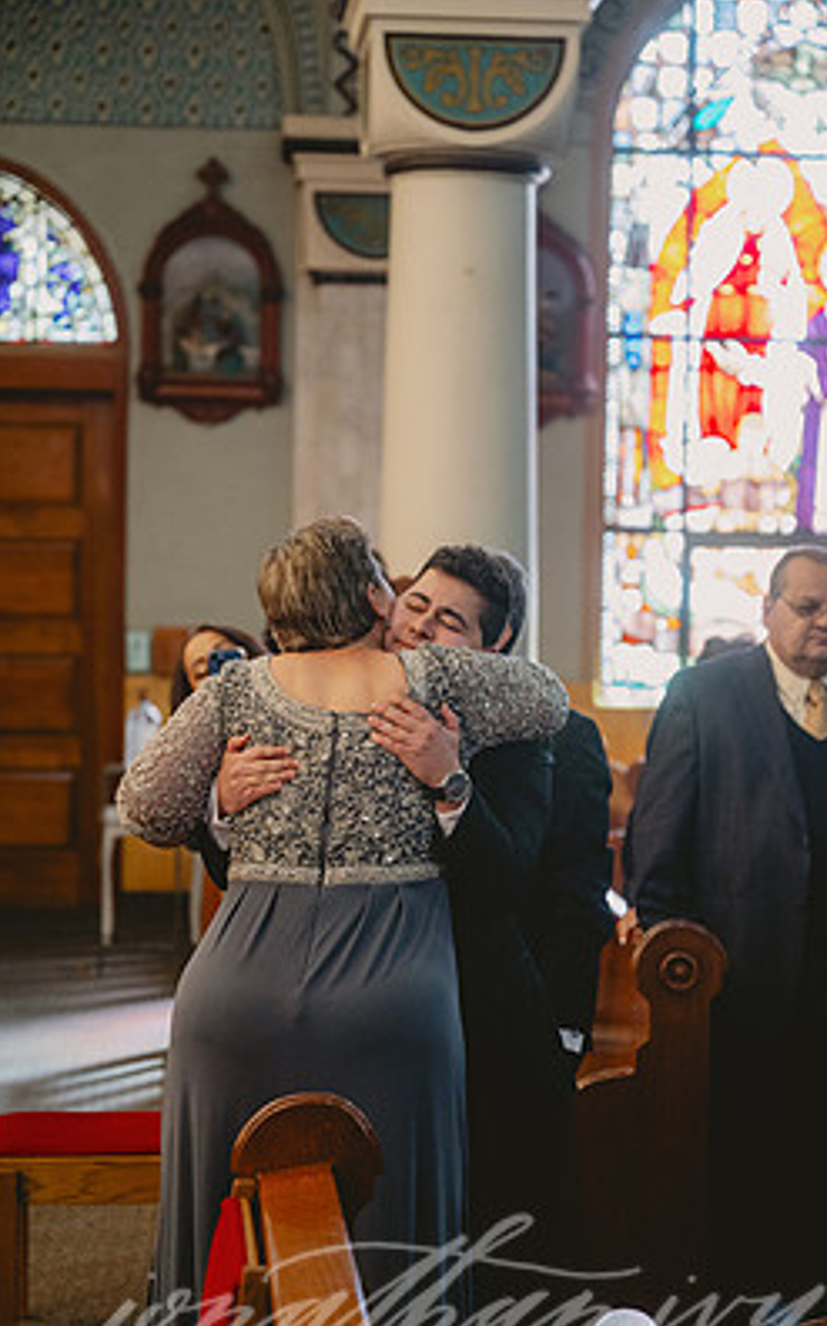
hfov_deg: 16.1
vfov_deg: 25.5
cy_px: 696
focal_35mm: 81
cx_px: 434
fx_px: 2925
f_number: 2.8
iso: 2000
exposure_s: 1/500
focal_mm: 70
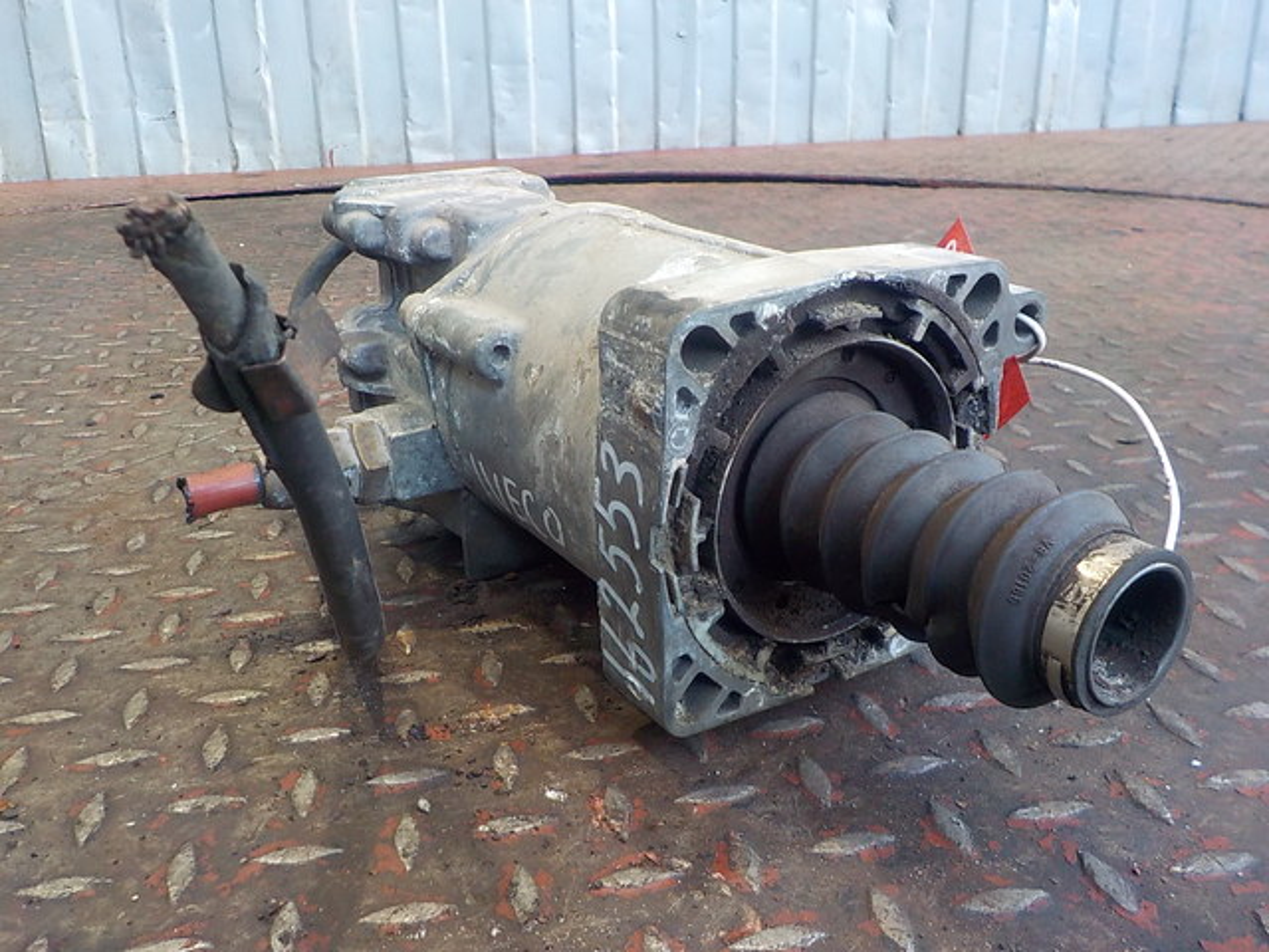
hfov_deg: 60.0
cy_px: 476
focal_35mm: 30
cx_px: 634
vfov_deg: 46.8
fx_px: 1100
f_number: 3.3
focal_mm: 4.1
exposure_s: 1/30
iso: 250
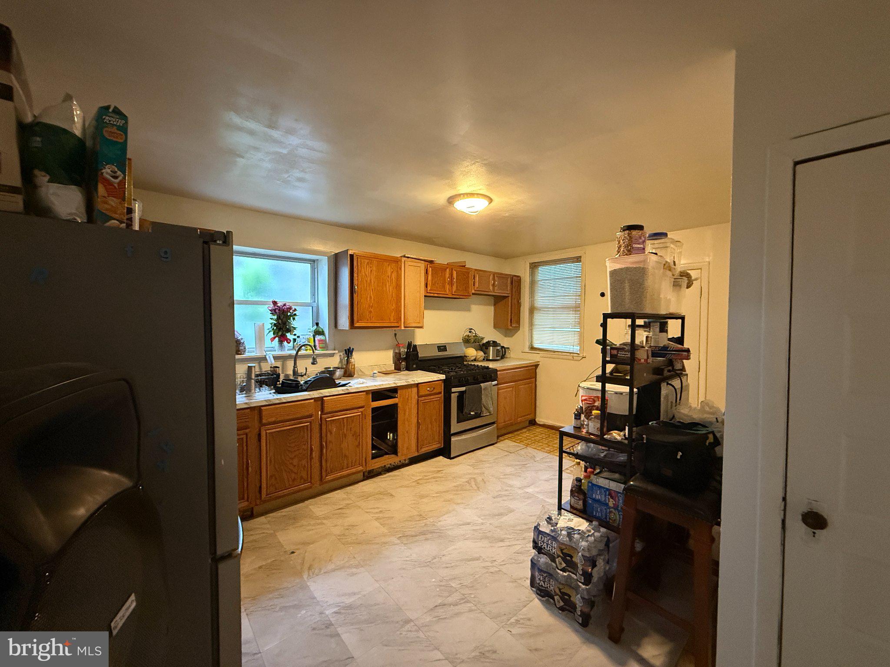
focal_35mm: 14
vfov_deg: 85.7
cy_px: 334
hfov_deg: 102.1
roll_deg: +0.0
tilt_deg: -1.7
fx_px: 360
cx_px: 445
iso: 800
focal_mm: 2.22
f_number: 2.2
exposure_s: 1/60
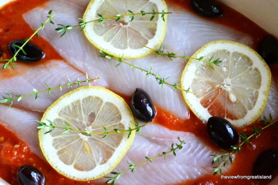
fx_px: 637
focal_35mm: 82
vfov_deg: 16.5
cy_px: 92
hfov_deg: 24.6
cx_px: 139
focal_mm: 55
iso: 3200
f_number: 5.6
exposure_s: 1/60
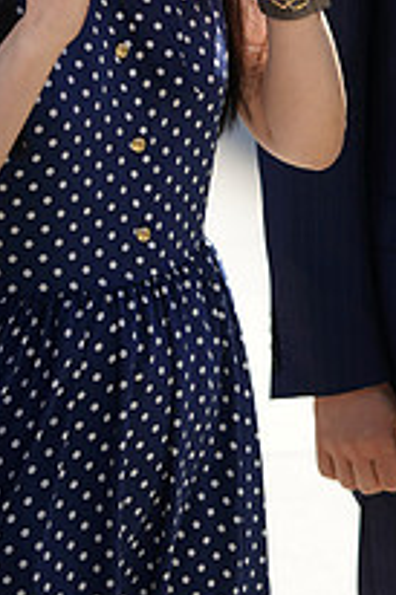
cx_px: 253
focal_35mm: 141
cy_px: -121
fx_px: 2330
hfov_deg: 9.7
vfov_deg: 14.1
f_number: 4
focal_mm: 50
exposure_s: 1/500
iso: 200
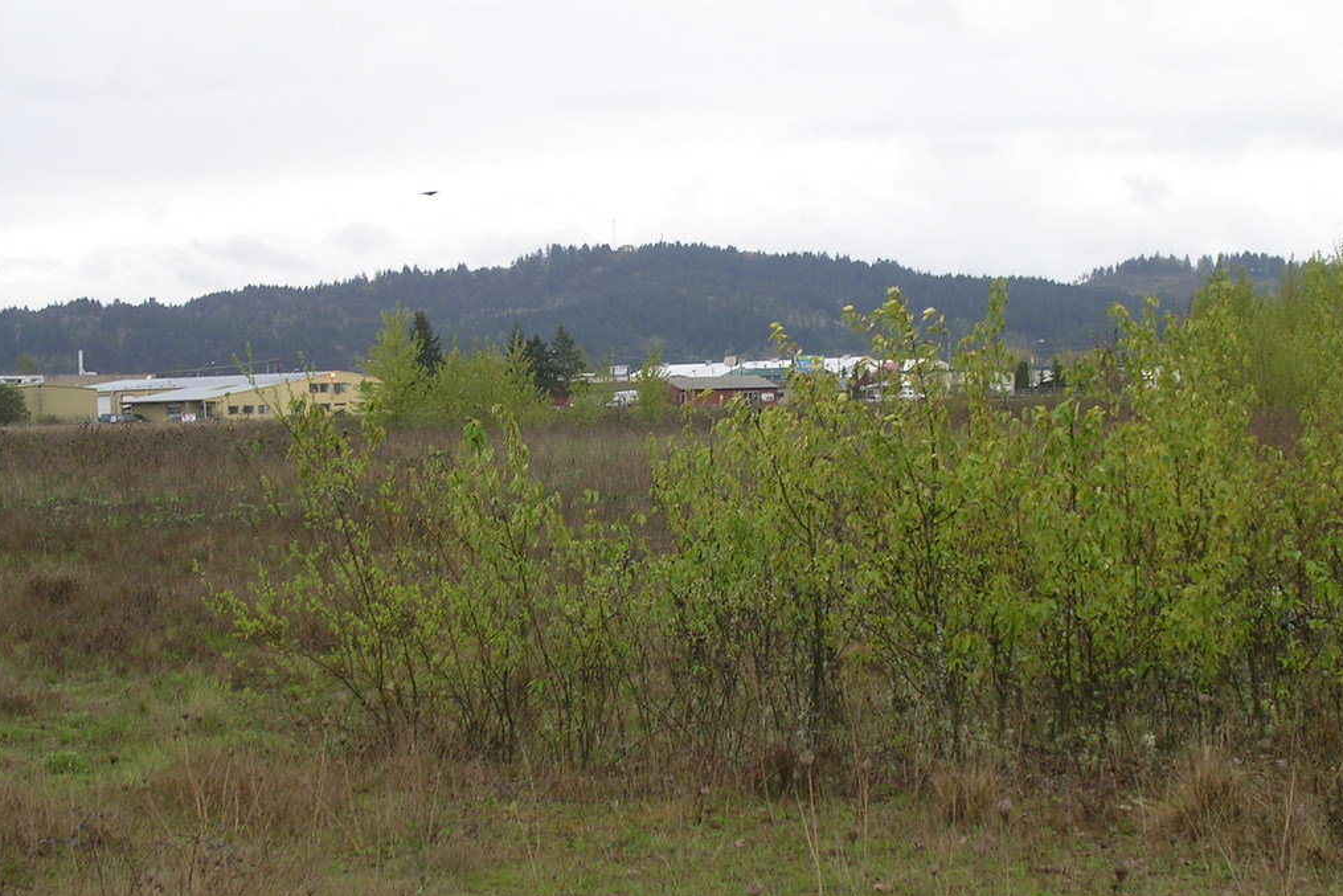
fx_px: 3171
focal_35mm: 85
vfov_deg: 16.1
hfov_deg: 23.9
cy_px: 498
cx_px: 671
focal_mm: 12.3
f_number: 4
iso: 50
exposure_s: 1/91.8
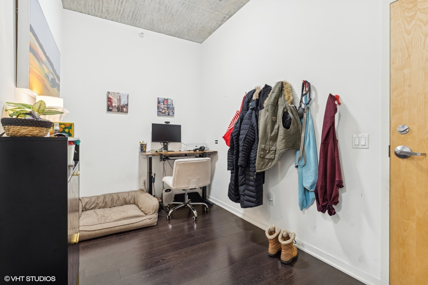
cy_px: 142
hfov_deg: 93.3
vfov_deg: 70.4
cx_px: 214
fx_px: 202
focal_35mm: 17
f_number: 9
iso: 200
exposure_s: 1/2.5
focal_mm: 17
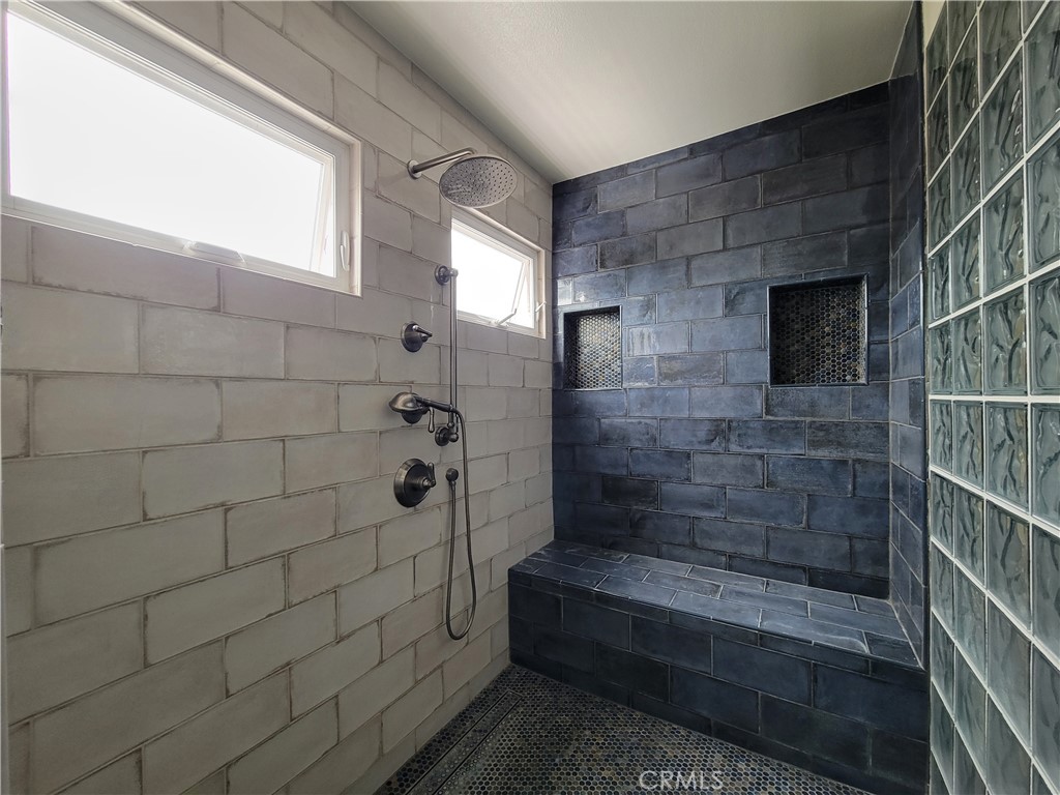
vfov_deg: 89.9
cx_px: 530
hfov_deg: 106.2
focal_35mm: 13
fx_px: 398
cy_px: 398
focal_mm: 2.2
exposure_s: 1/50
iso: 160
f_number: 2.2
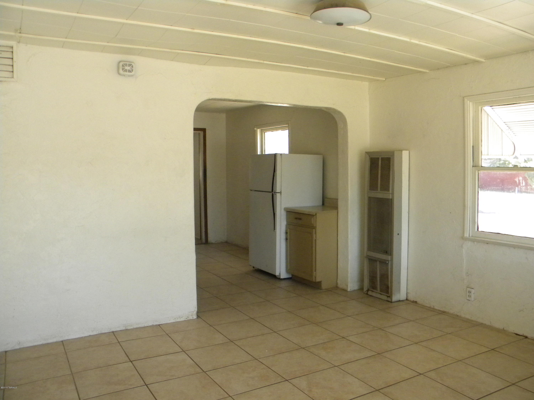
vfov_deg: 49.7
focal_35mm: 28
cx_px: 267
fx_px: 432
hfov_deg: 63.4
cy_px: 200
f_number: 3.5
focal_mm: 5
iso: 400
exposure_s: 1/337
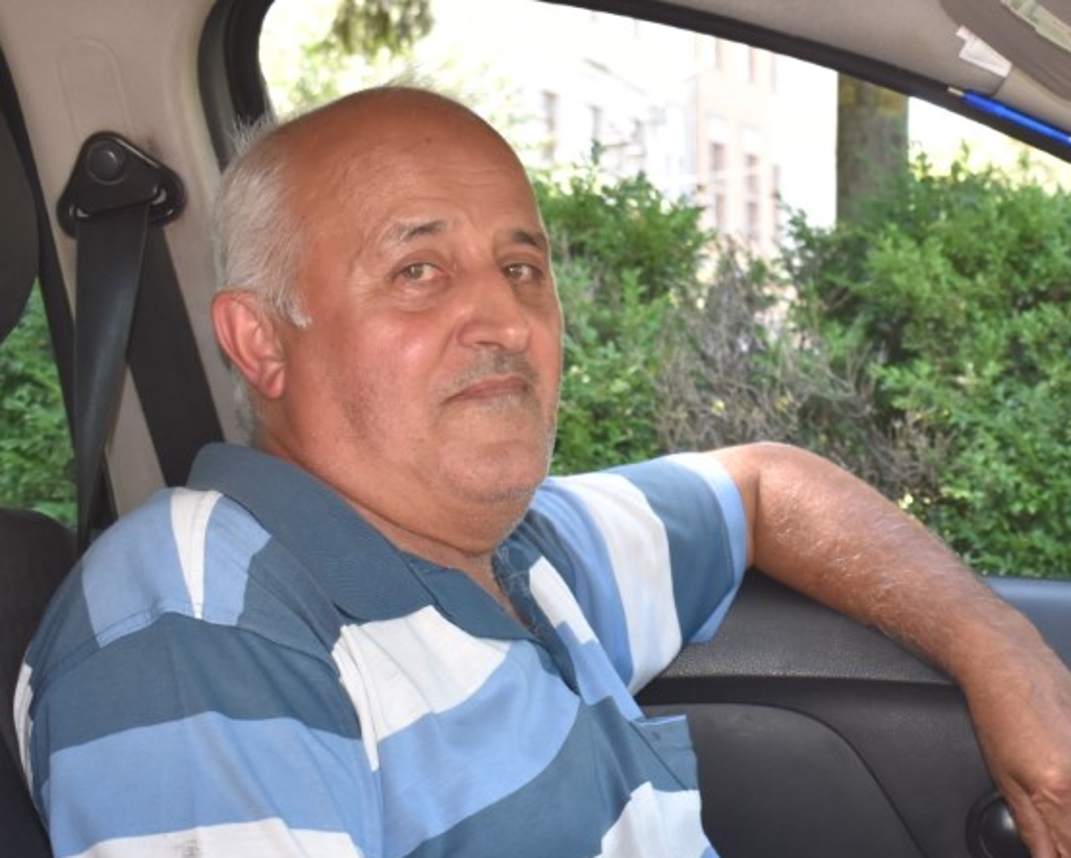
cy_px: 680
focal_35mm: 79
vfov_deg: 19.3
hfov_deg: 23.6
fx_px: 2505
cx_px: 912
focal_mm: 27
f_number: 5.6
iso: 500
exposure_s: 1/125
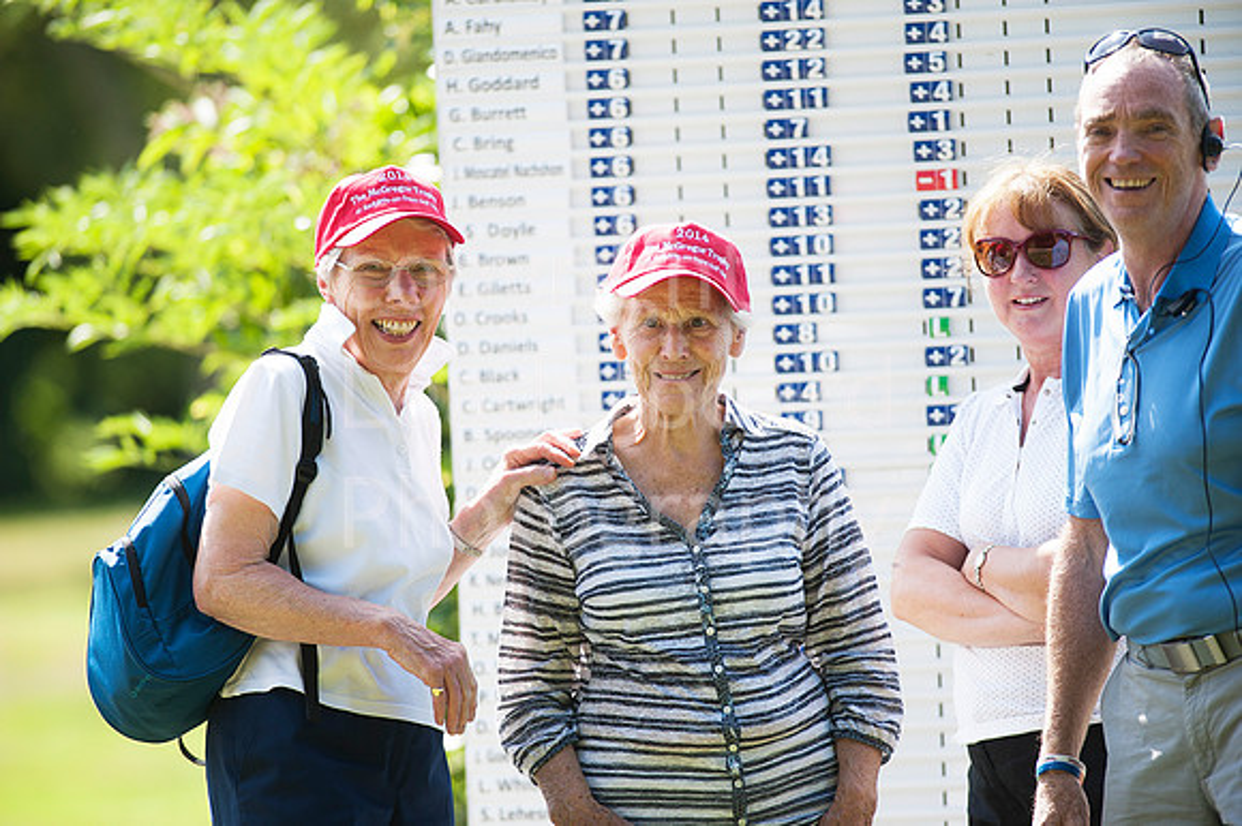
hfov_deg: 6.9
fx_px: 10344
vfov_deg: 4.6
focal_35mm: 300
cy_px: 413
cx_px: 621
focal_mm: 300
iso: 400
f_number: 4
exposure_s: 1/1000
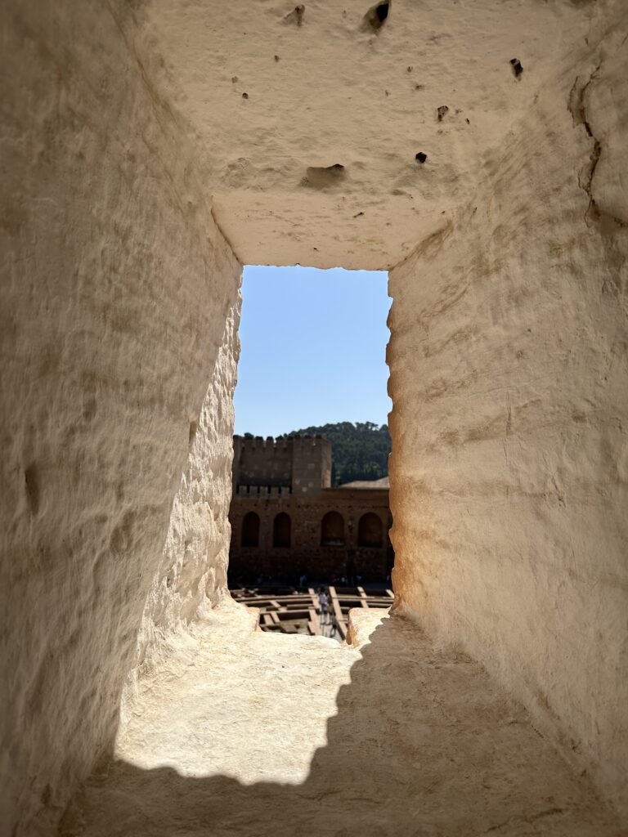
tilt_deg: +6.3
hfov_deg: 56.8
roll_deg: -1.1
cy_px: 418
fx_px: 581
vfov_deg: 71.6
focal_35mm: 24
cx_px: 314
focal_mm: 6.86
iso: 80
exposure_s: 1/7042
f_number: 1.78
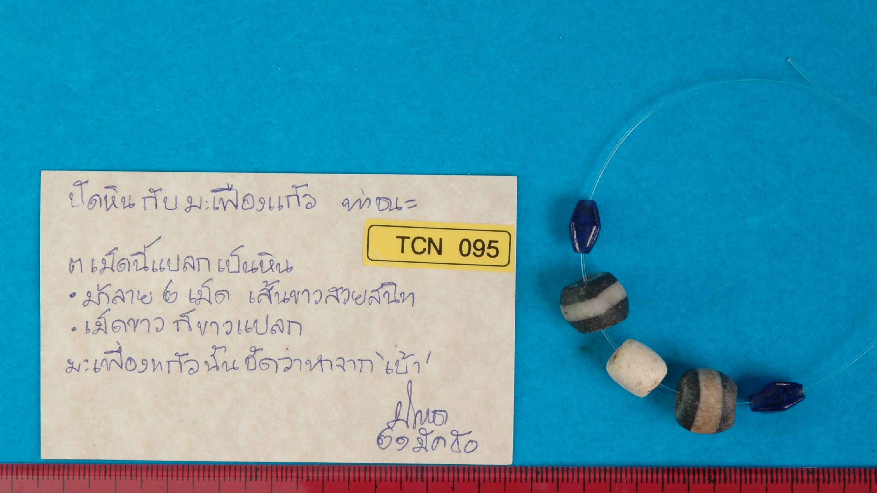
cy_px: 242
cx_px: 438
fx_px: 2558
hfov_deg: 19.5
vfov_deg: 11.0
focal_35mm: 110
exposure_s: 1/5
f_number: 29
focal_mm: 70
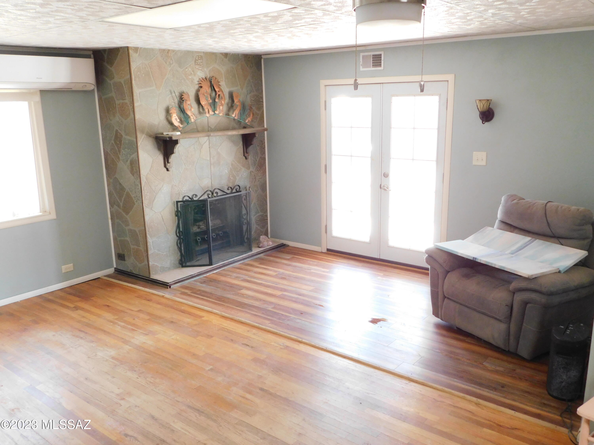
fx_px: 515
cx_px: 297
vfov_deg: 46.8
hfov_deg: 60.0
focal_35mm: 30
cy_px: 222
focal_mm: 5.3
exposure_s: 1/25
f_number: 3.2
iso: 400
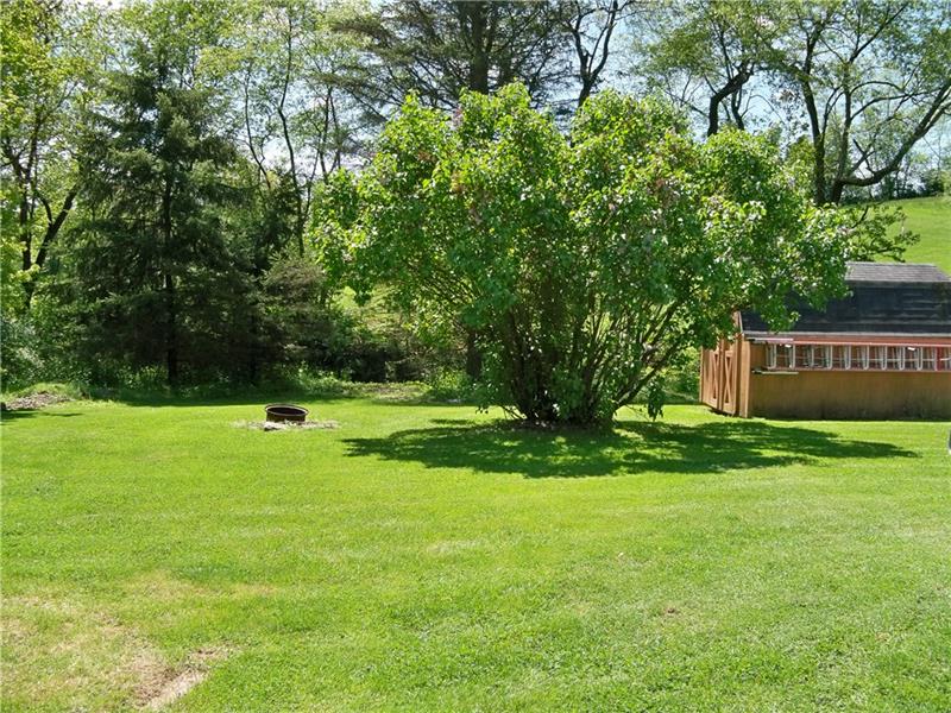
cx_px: 476
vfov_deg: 40.7
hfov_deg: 52.6
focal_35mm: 35
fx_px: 962
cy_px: 356
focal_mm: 6.2
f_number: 3.5
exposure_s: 1/500
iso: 80
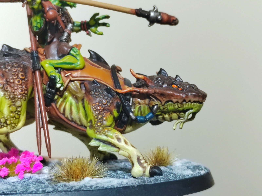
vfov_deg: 21.9
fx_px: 507
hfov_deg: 29.0
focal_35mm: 67
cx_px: 131
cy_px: 98
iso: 1000
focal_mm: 5.52
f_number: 1.9
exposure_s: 1/100
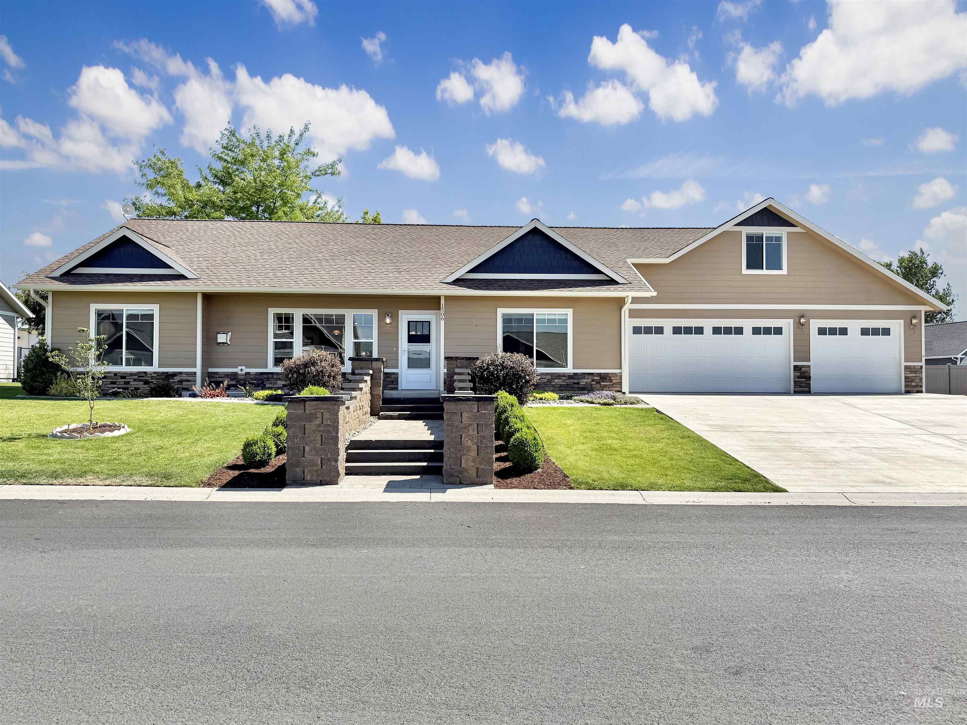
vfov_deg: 56.8
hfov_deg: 71.6
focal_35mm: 24
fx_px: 670
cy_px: 362
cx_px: 484
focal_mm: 6.76
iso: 80
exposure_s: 1/4405
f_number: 1.78
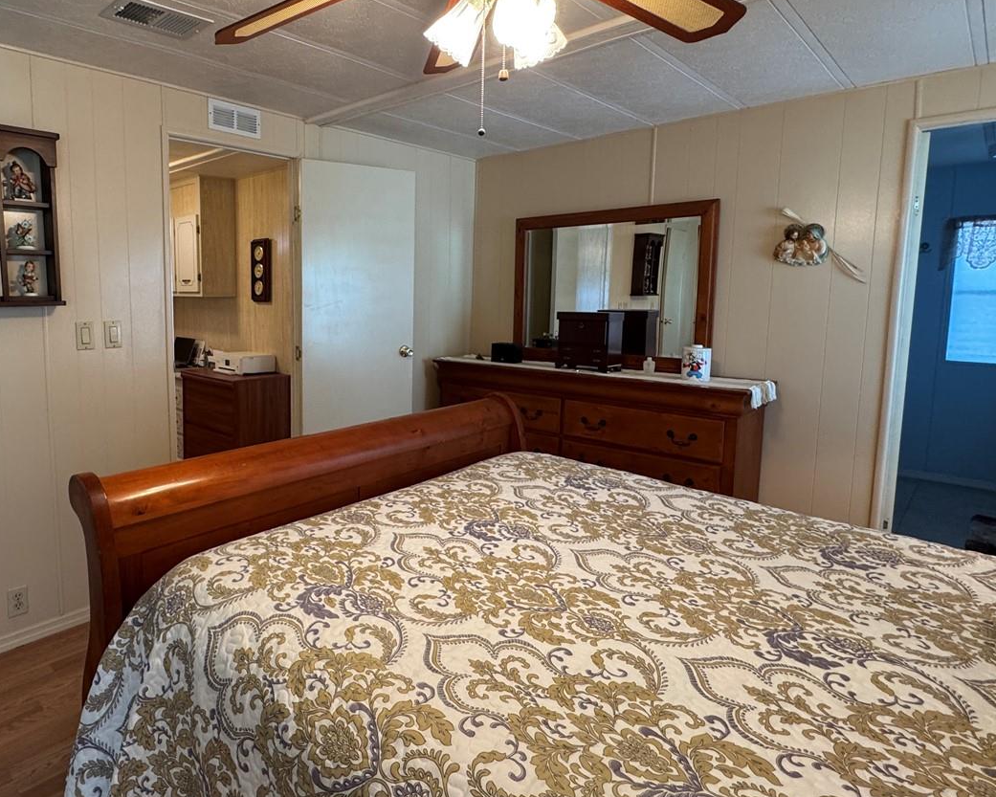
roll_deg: -0.1
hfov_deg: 75.6
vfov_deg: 65.4
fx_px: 619
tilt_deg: -7.0
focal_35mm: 21
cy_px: 355
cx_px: 345
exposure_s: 1/60
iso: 250
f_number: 2.2
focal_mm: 2.22
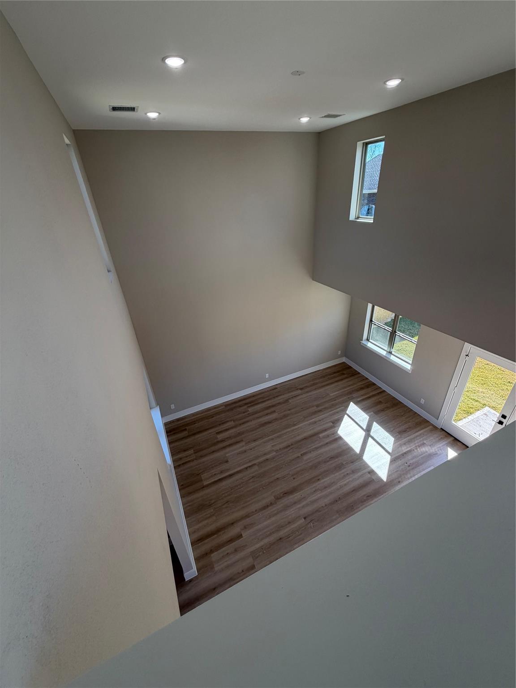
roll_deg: +6.0
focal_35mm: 14
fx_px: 278
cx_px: 258
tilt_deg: -28.7
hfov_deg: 85.7
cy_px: 344
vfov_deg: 102.1
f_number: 2.2
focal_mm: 2.22
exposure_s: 1/148
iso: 50
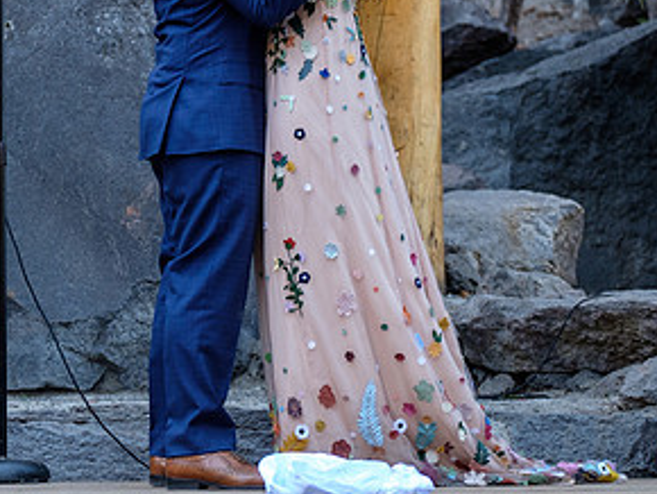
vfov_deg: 8.8
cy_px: 135
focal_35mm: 169
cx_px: 104
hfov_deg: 11.6
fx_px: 3210
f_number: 3.2
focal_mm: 58.7
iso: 640
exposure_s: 1/90
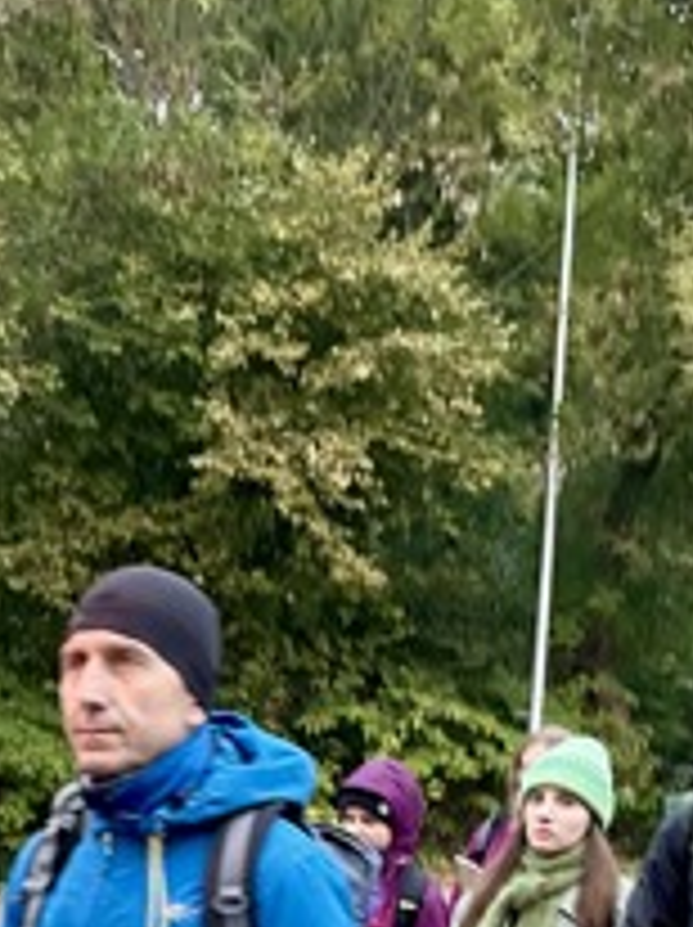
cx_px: 216
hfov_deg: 25.9
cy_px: 1048
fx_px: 1498
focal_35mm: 56
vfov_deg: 30.4
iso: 400
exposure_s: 1/60
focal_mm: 6.86
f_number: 1.78
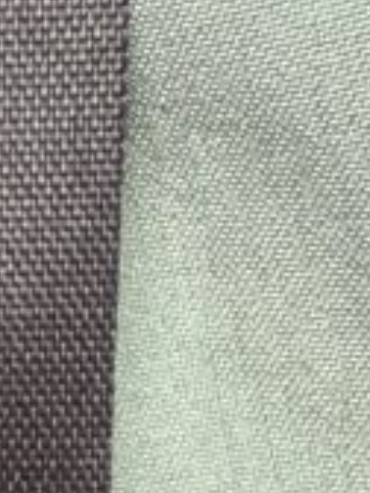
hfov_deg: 12.2
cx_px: -244
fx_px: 1625
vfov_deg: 16.4
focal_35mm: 114
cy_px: 634
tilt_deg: -79.7
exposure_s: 1/60
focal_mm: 2.22
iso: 640
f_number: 2.2
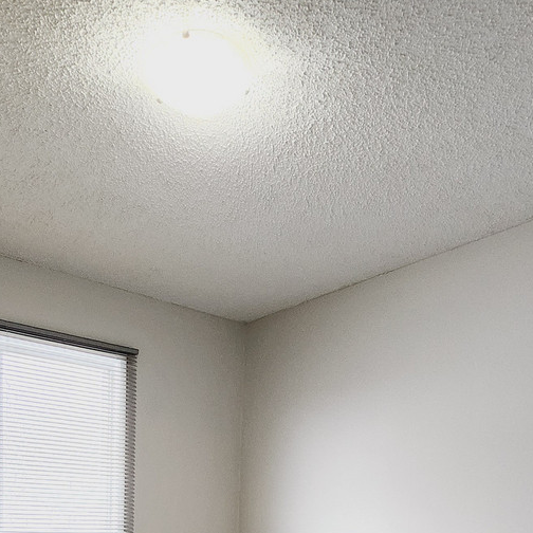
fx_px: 610
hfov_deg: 46.6
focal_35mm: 35
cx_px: 188
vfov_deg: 39.8
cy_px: 566
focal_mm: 1.74
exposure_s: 1/60
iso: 125
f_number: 2.2
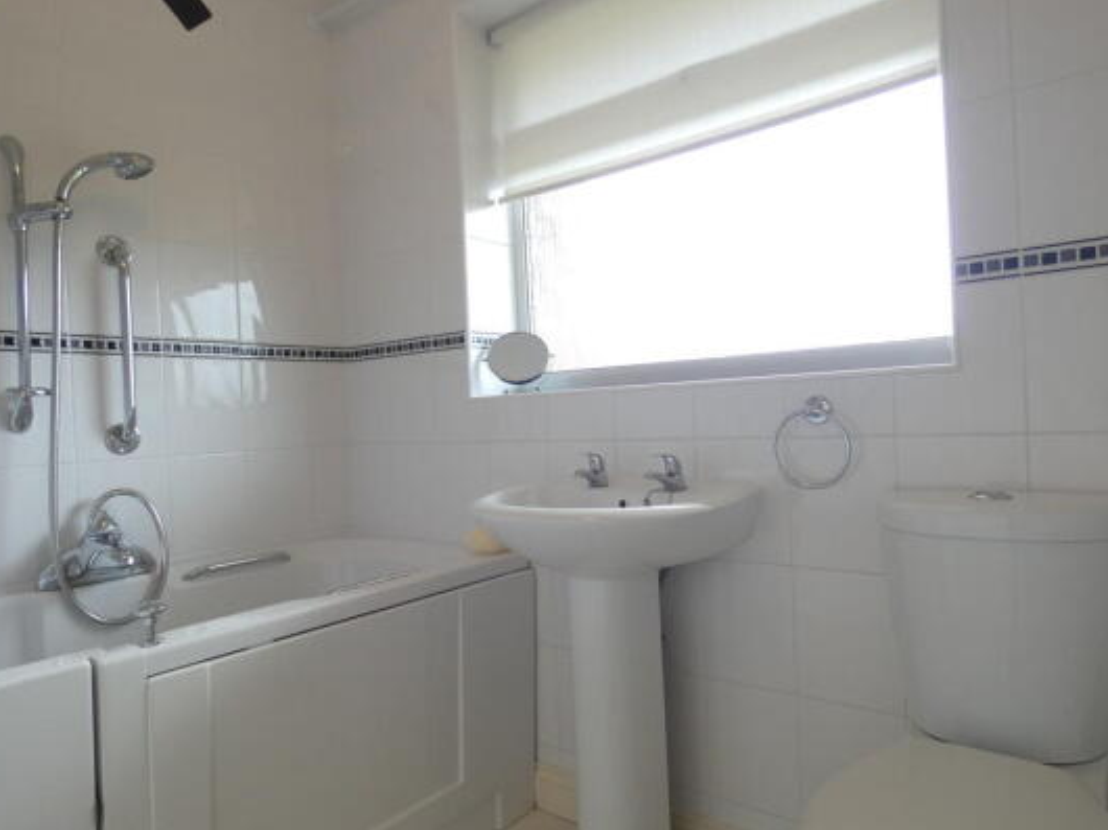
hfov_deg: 76.4
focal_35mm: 22
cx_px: 582
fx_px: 704
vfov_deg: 61.0
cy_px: 419
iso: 125
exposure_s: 1/60
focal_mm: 3.6
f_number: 2.8
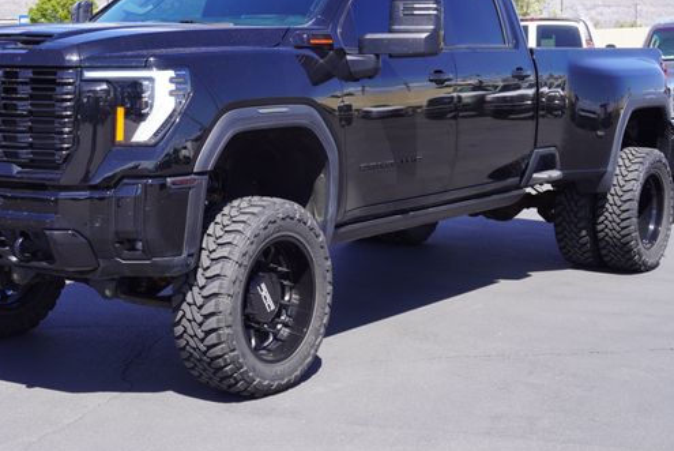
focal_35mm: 62
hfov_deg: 32.3
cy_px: 170
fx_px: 1162
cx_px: 272
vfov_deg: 21.9
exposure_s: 1/100
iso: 100
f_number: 9
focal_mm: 32
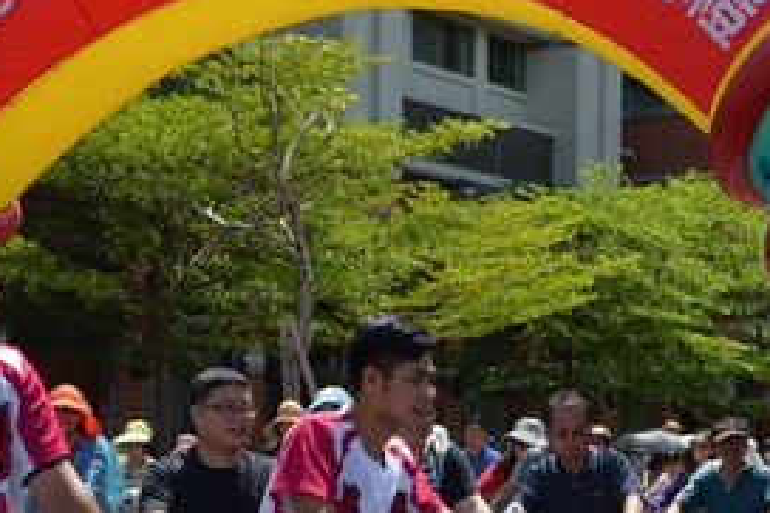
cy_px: 530
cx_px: 255
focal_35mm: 102
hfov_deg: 19.9
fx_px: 2184
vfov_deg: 13.2
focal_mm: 29
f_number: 8
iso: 160
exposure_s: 1/250
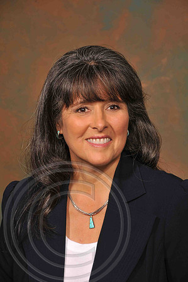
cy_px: 141
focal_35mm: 135
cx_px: 94
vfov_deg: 15.2
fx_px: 1060
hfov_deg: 10.1
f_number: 6.3
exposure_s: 1/60
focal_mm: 90
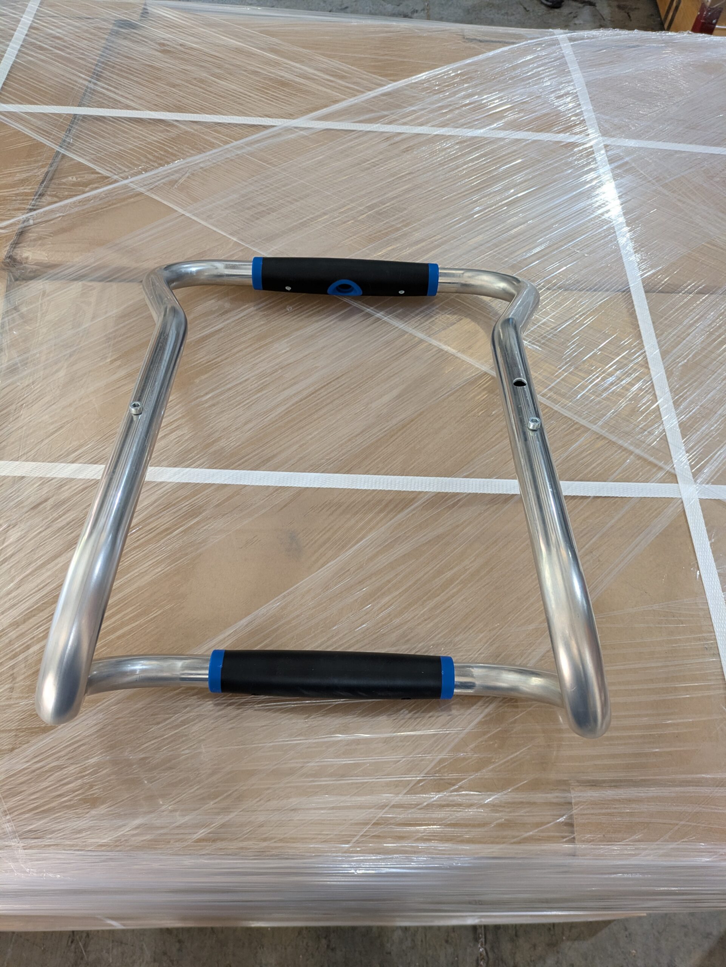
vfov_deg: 69.4
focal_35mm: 25
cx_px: 363
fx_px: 699
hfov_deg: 54.9
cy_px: 484
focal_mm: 5.43
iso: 83
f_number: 1.89
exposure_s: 1/120
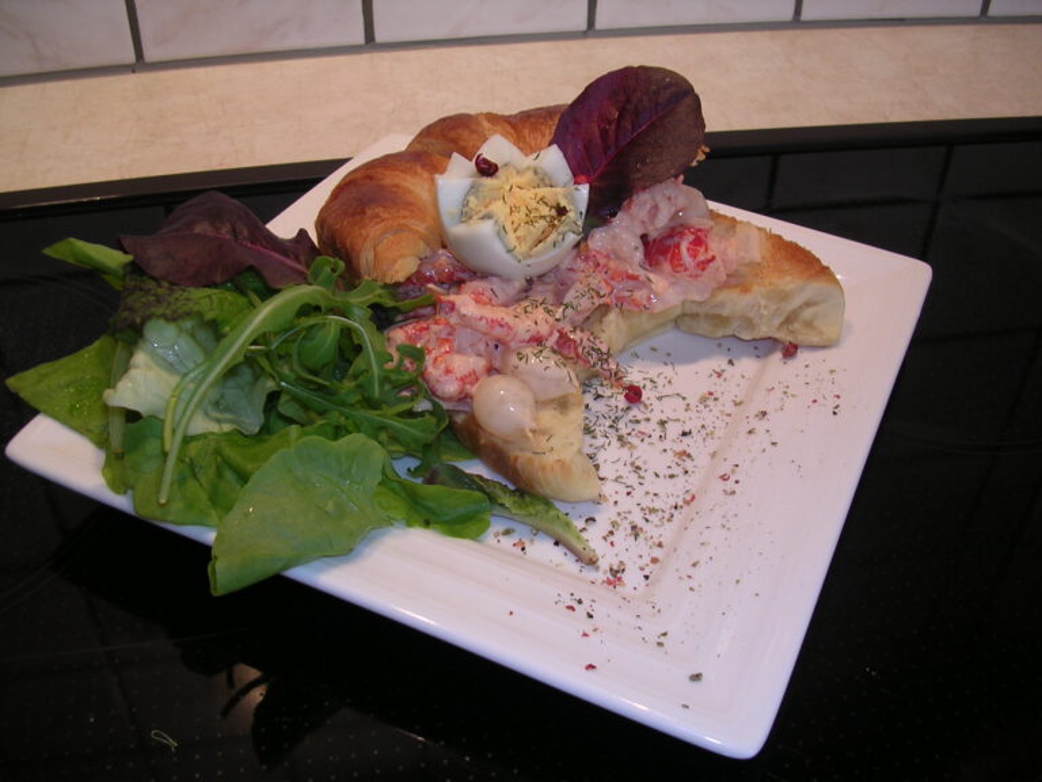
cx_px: 521
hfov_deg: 49.0
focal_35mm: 38
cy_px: 391
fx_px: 1144
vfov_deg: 37.7
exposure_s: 1/30
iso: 100
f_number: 2.8
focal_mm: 5.8
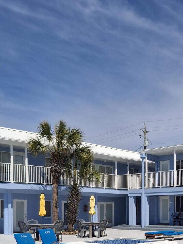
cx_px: 146
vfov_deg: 34.8
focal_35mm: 52
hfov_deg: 27.5
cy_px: 219
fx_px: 367
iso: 32
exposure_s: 1/3289
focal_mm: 4.69
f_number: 1.8
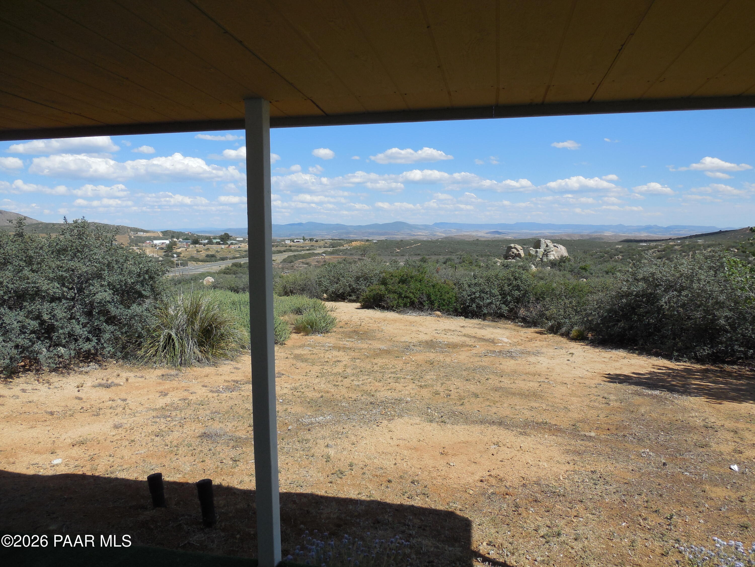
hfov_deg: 69.4
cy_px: 284
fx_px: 545
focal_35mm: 25
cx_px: 378
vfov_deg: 54.9
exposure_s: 1/2000
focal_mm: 4.5
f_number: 3.1
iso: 125
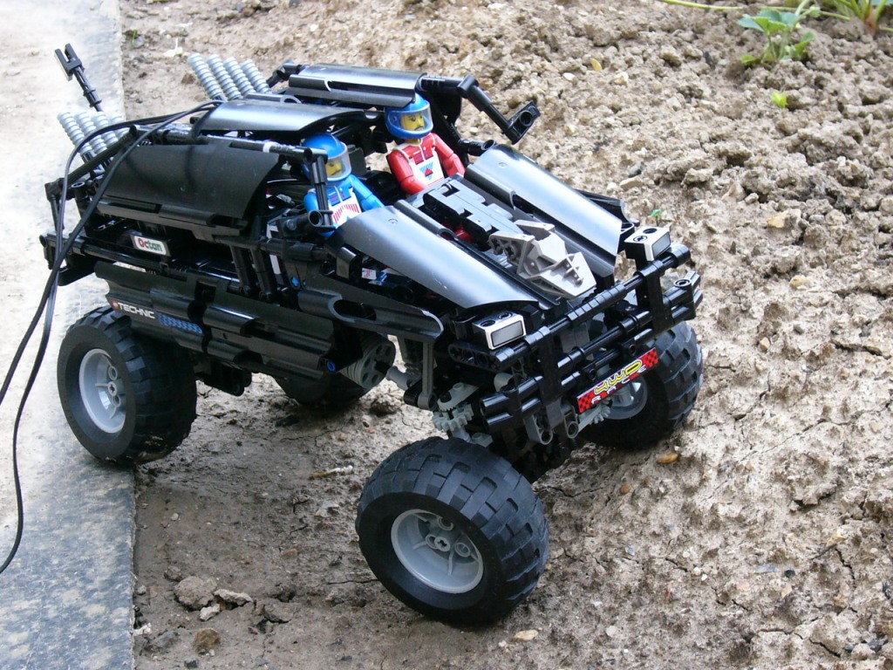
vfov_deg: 21.0
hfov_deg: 27.8
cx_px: 446
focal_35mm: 70
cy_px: 335
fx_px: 1806
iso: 200
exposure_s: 1/25
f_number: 4
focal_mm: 11.6
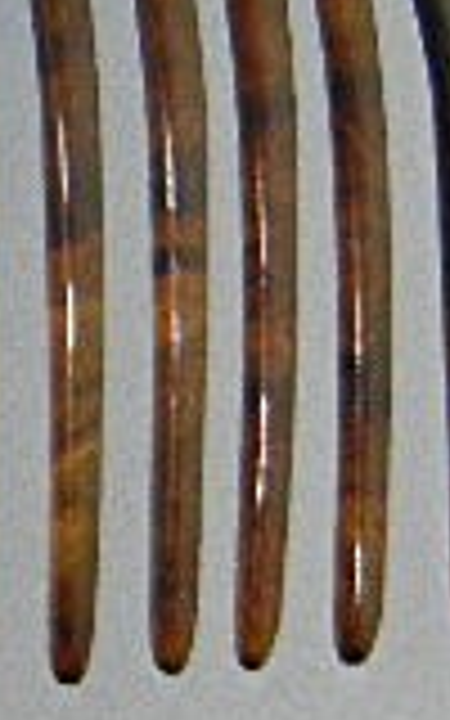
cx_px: -734
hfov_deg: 6.5
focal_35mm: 191
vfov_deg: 10.9
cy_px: -14
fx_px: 3748
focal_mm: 8.1
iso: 800
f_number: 7.6
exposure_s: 1/30
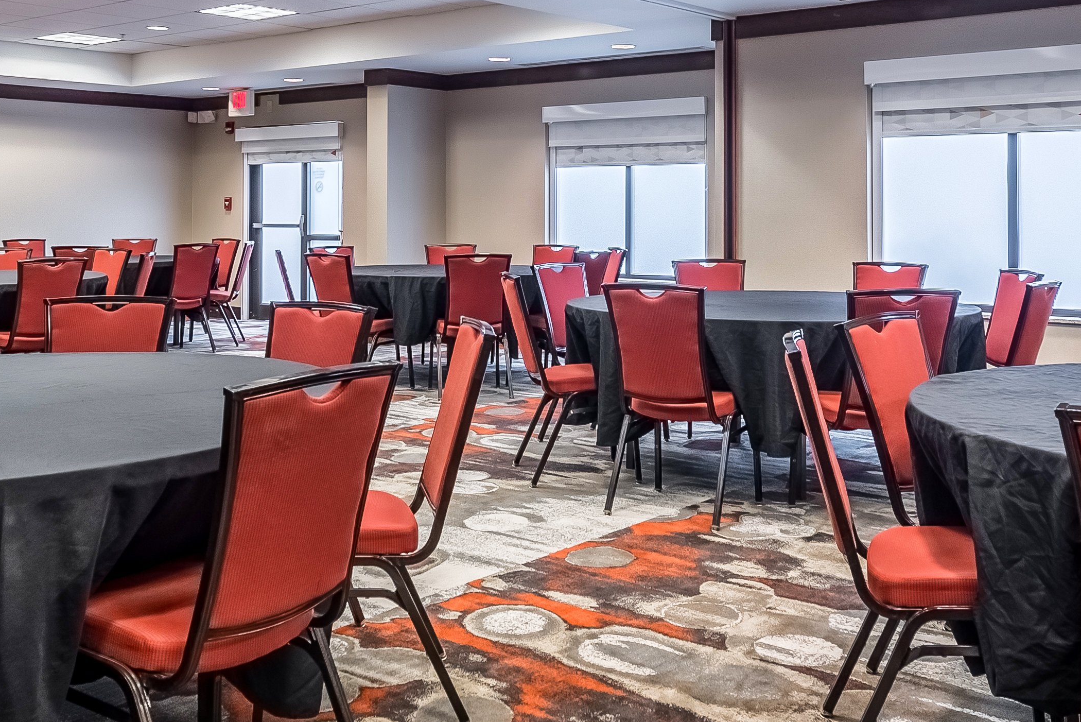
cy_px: 161
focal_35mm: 40
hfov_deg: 48.4
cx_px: 534
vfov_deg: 32.7
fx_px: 1202
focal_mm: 14
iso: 400
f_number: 8
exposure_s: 1/320
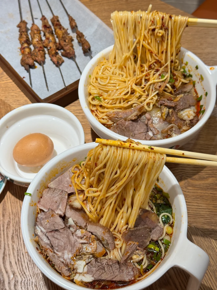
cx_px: 108
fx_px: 401
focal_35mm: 48
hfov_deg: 30.3
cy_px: 145
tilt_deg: -56.4
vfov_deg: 39.7
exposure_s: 1/100
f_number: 1.78
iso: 64
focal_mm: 6.76
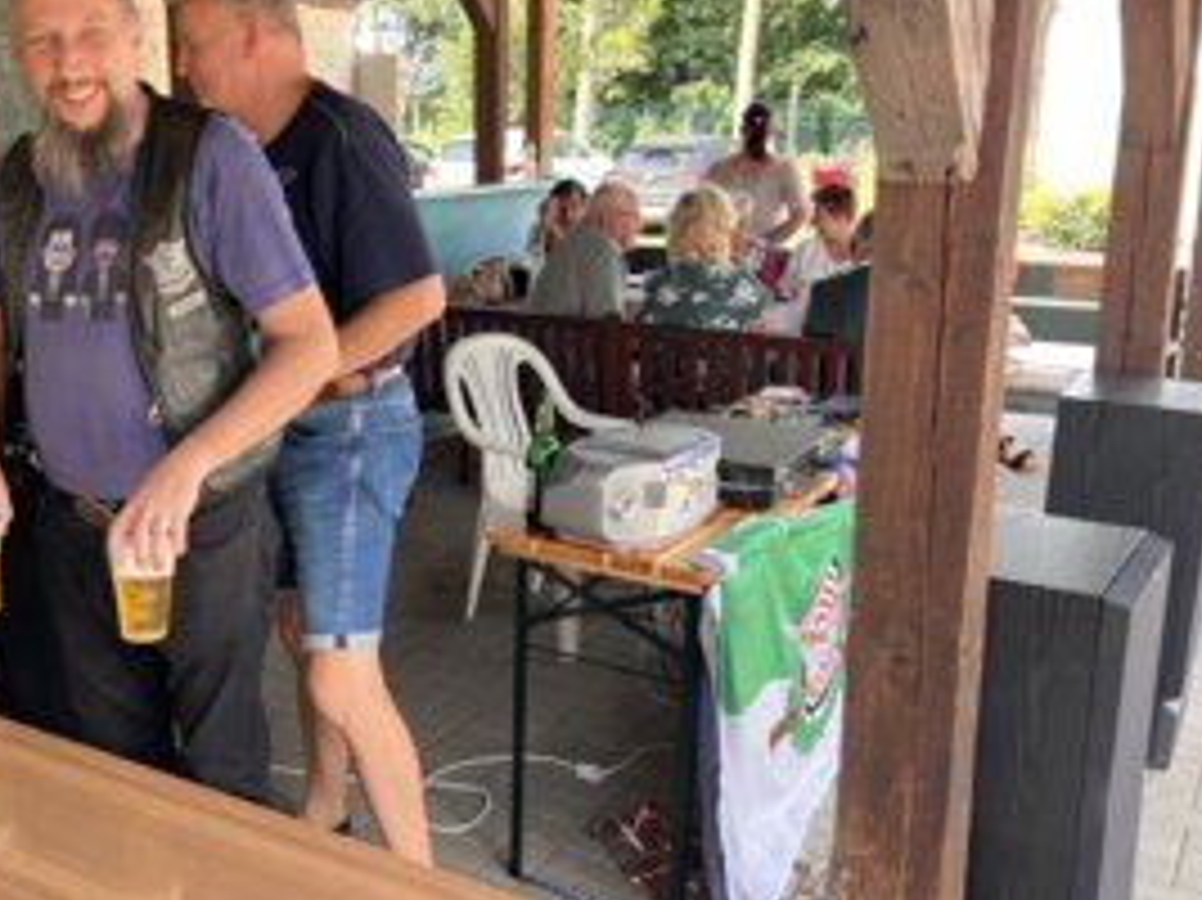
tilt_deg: -10.4
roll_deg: +0.6
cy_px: 446
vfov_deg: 36.8
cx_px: 333
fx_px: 1354
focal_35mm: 39
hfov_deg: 46.5
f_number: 1.5
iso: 50
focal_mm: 5.7
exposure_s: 1/217
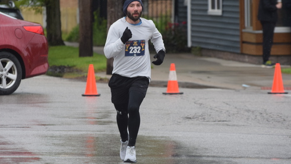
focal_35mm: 327
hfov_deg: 6.6
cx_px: 129
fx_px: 2521
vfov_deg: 3.7
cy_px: 73
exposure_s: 1/500
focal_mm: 185
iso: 800
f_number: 5
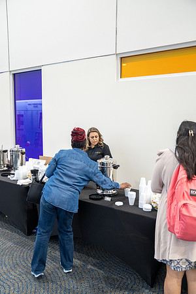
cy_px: 147
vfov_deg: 61.9
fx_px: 245
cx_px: 98
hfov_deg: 43.6
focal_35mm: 30
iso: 800
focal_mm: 30
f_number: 3.2
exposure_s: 1/125
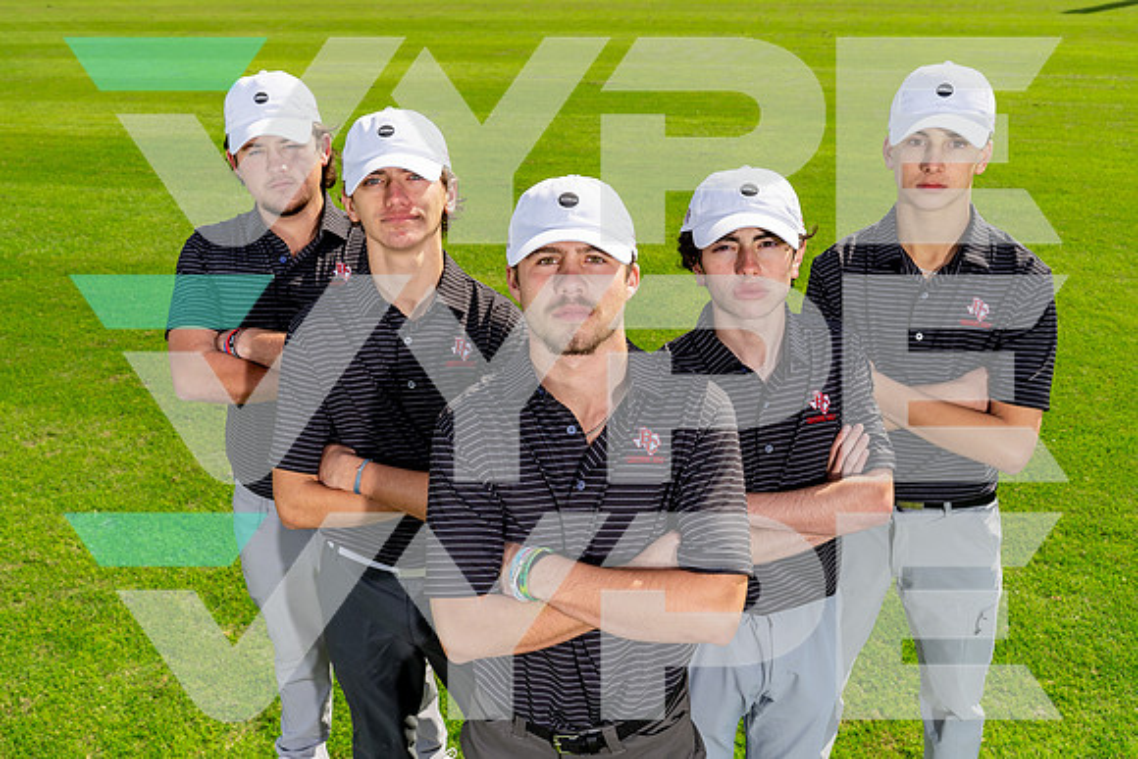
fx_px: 1100
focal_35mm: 35
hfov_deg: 54.7
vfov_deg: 38.1
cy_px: 380
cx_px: 569
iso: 100
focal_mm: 34
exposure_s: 1/250
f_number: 9
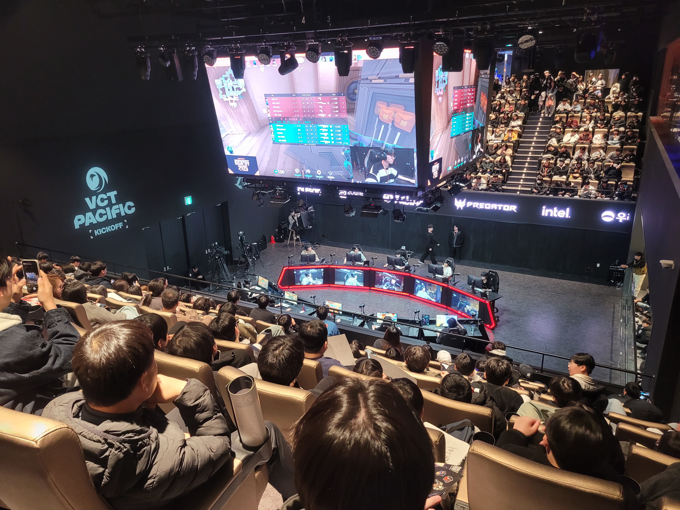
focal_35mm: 26
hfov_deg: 67.3
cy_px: 255
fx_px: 511
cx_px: 340
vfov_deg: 53.1
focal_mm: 5.4
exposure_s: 1/40
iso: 320
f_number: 1.8
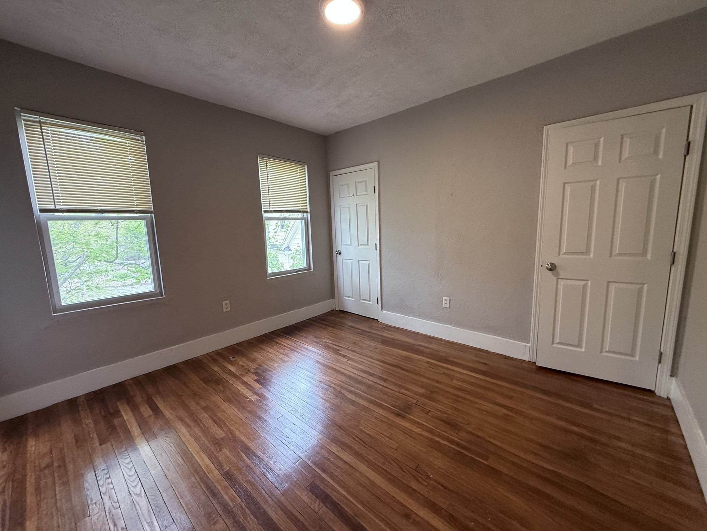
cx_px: 354
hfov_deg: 102.1
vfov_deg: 85.7
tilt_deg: -8.2
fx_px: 286
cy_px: 266
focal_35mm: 14
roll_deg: +1.4
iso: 250
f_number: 2.2
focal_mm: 2.22
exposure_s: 1/99
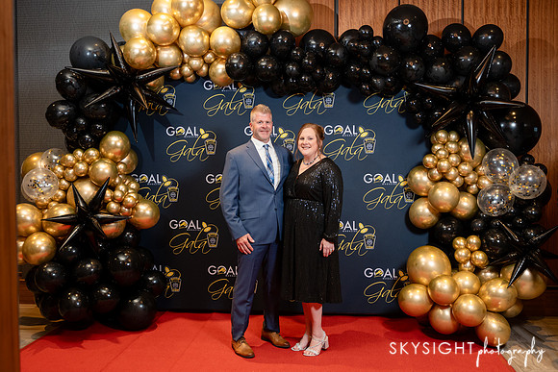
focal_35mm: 35
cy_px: 186
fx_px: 543
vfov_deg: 37.8
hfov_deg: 54.4
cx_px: 279
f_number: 2.8
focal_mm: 34
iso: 1000
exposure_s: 1/200
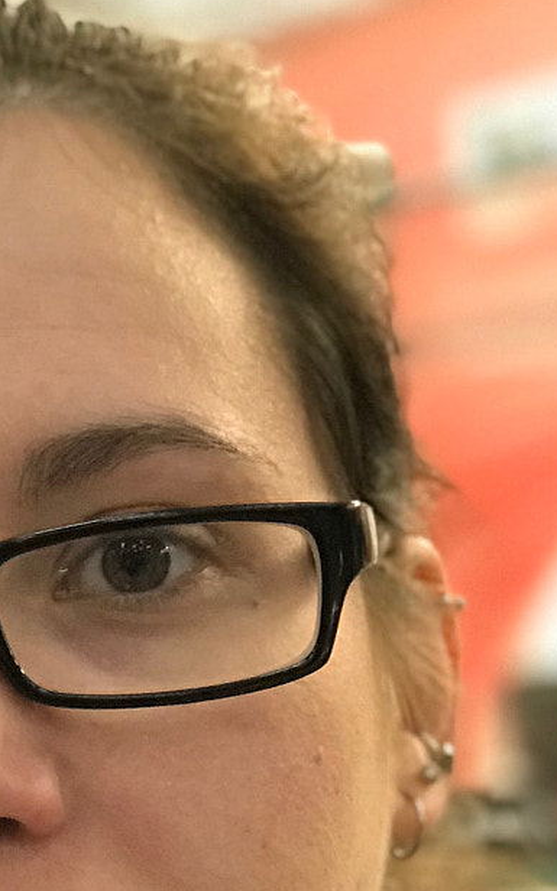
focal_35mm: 157
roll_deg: +5.5
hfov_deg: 8.3
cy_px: 1079
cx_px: 10
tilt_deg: +0.1
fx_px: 3813
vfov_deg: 13.0
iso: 250
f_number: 2.8
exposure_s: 1/60
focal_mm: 6.6
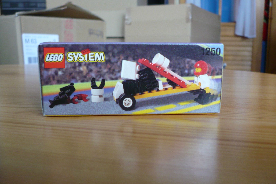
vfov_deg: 35.9
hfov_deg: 51.9
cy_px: 97
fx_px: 284
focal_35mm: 37
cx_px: 140
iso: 160
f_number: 2.8
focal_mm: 5.8
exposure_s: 1/30
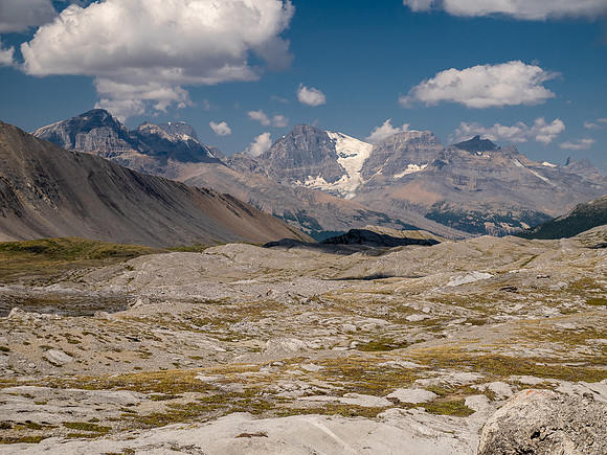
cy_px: 228
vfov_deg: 22.9
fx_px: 1122
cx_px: 304
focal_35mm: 64
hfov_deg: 30.3
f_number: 8
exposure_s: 1/400
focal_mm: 32
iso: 200
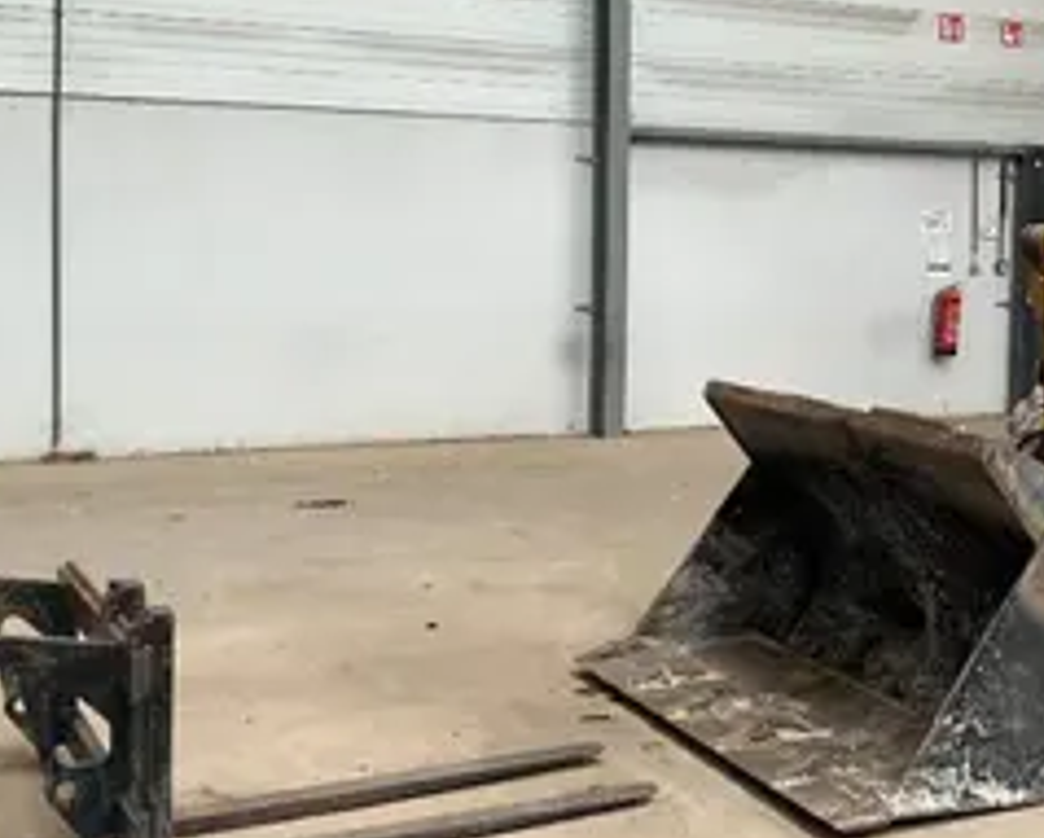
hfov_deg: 31.2
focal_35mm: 57
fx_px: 1763
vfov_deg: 26.6
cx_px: 969
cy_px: 307
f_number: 1.8
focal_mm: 3
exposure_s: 1/60
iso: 80
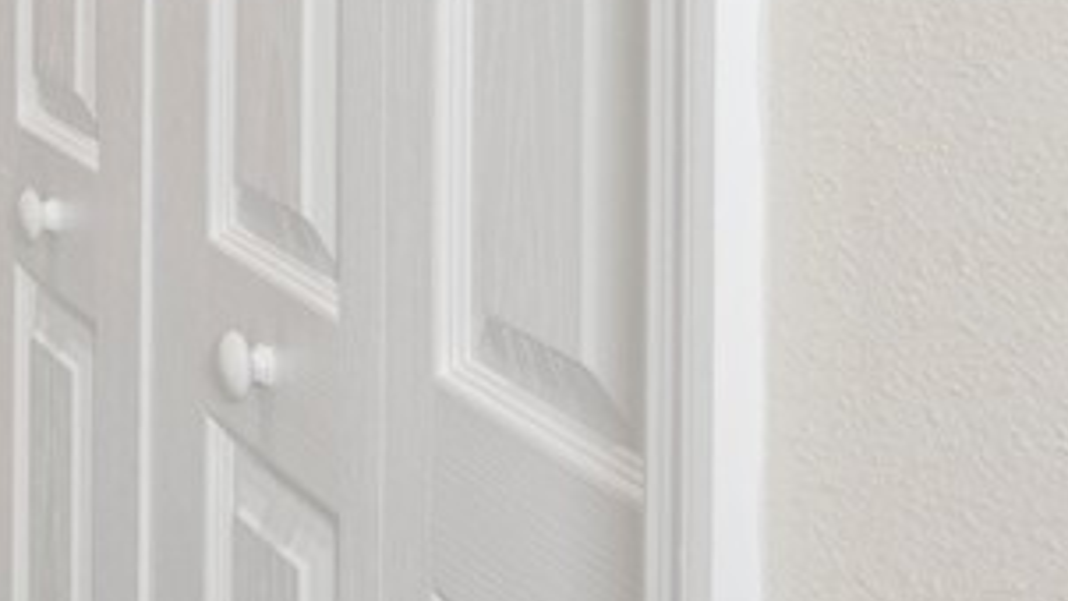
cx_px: -690
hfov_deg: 21.0
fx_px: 2238
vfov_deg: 14.1
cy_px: -359
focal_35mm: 79
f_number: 8
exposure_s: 1.3
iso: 320
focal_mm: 14
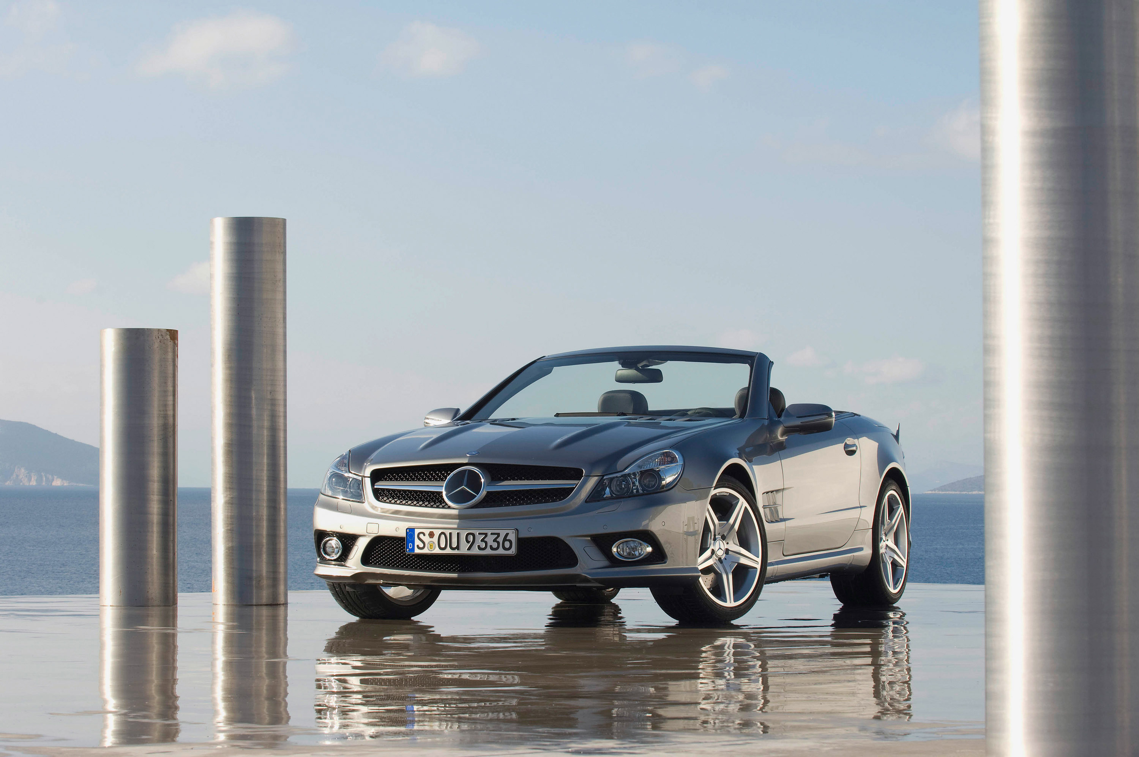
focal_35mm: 105
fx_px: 3318
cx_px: 570
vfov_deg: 13.0
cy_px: 378
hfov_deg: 19.5
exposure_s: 1/100
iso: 100
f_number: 11
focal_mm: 70
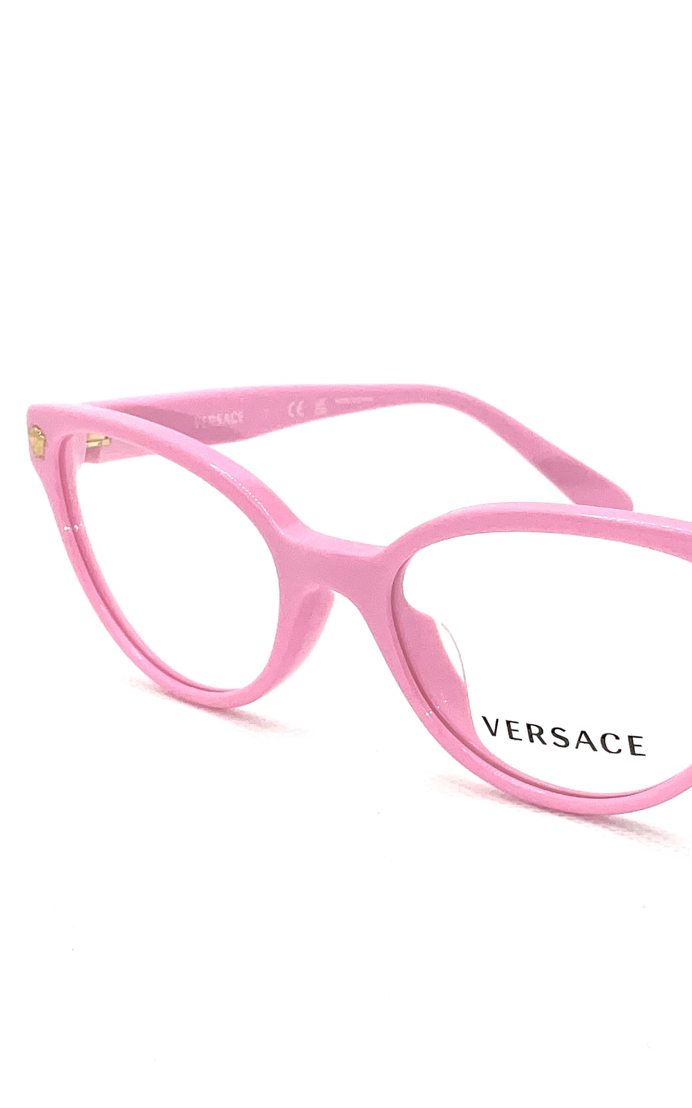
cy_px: 565
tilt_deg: -14.9
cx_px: 539
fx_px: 1267
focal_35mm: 42
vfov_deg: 47.2
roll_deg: -0.8
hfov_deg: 29.9
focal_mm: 3
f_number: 1.8
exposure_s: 1/666
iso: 50
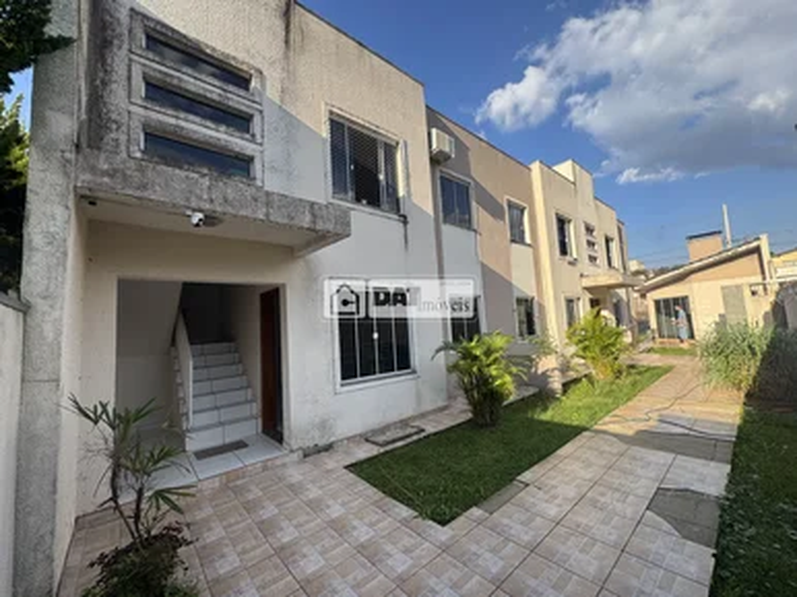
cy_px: 298
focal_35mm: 14
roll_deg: +3.2
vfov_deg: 85.6
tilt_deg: +5.3
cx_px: 398
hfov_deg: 102.1
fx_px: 322
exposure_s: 1/625
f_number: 2.2
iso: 40
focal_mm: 2.22
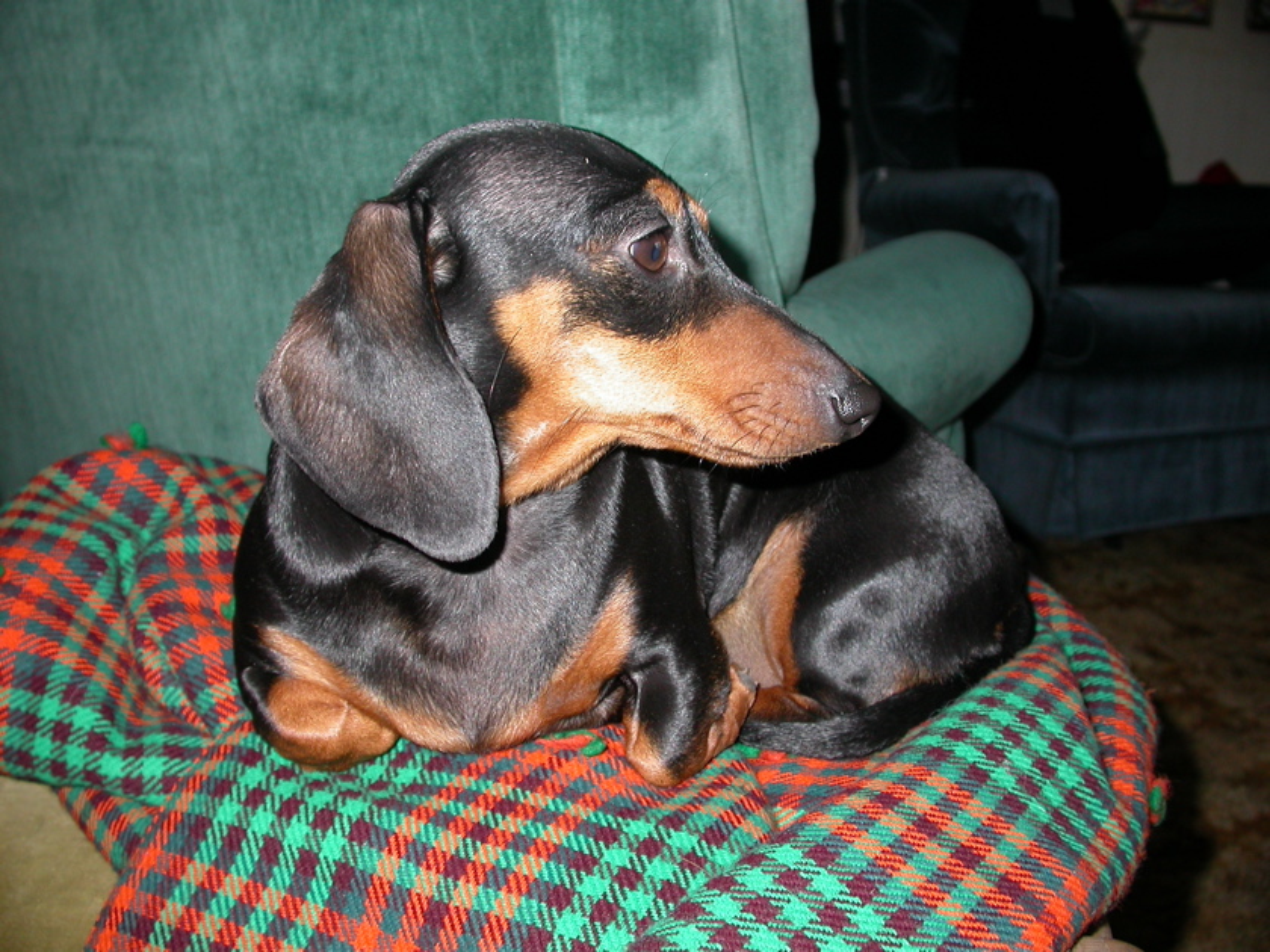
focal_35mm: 38
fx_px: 1394
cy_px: 476
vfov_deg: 37.7
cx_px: 635
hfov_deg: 49.0
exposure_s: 1/60
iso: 100
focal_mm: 7.85
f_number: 2.6
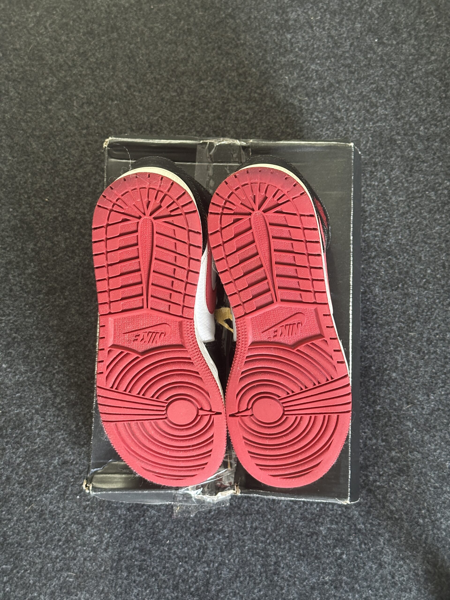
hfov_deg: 30.3
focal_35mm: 48
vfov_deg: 39.7
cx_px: 225
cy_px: 300
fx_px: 832
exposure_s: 1/33
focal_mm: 6.86
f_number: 1.78
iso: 320
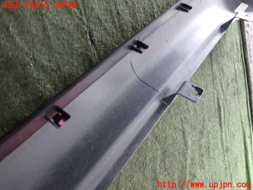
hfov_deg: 69.4
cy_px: 95
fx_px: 183
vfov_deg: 54.9
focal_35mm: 25
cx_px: 126
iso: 800
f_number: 2
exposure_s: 1/20
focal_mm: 4.5
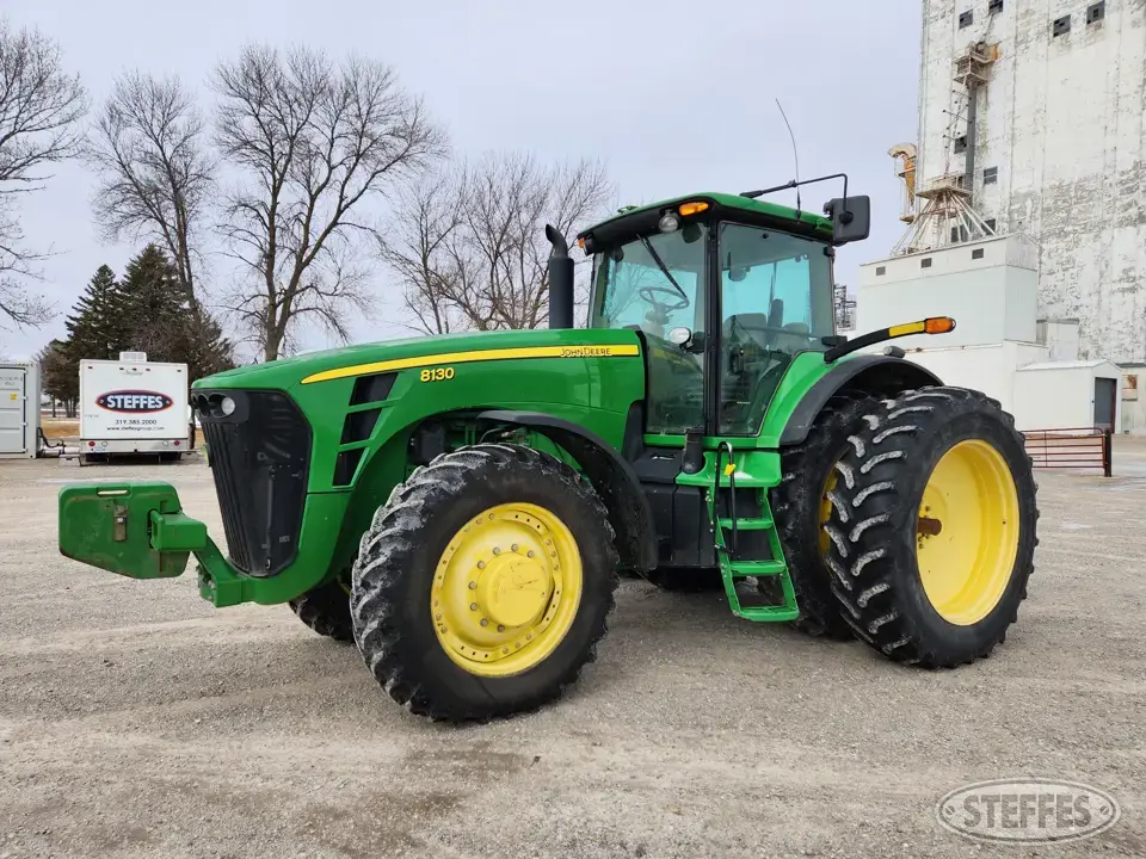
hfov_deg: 73.9
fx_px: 761
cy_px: 430
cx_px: 573
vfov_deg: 58.9
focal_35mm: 23
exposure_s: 1/1202
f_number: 1.8
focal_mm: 5.4
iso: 20
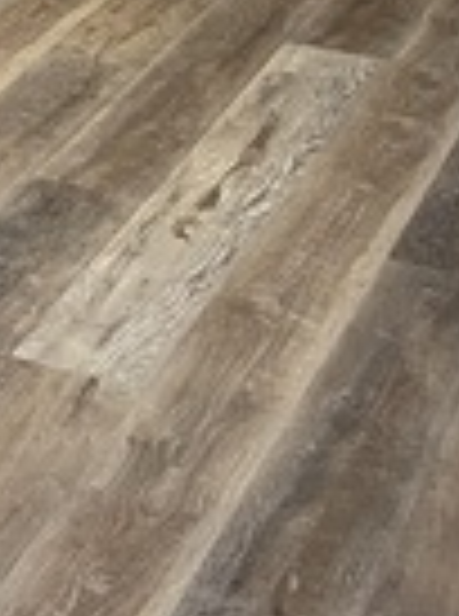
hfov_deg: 11.4
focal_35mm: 127
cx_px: -58
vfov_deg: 14.3
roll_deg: -0.8
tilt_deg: -10.0
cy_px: -362
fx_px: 2256
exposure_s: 1/60
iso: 320
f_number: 1.8
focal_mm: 4.25
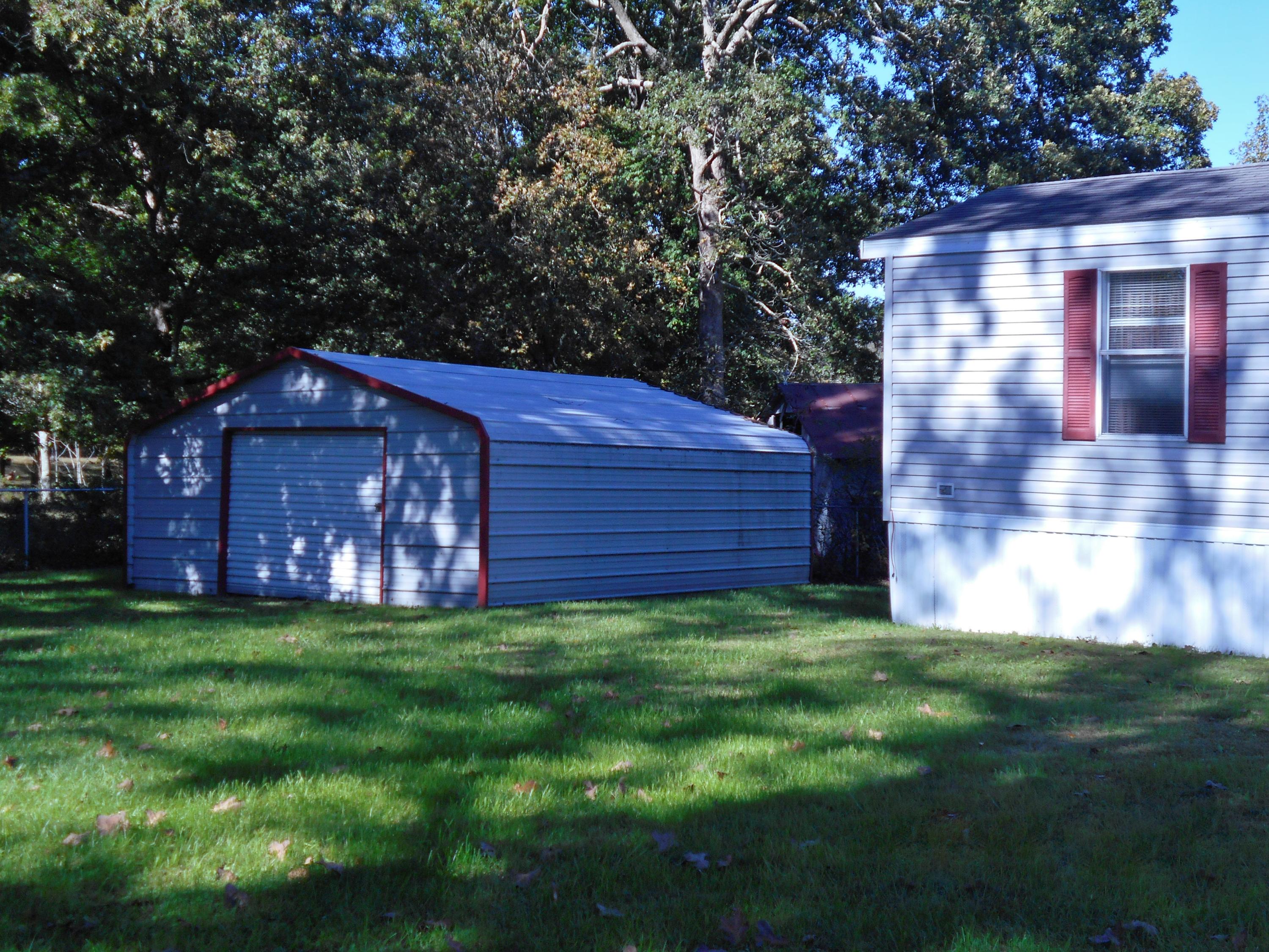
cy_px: 476
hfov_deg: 38.9
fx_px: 1796
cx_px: 634
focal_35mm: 49
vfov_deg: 29.7
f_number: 4.5
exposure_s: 1/400
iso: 80
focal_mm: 8.8
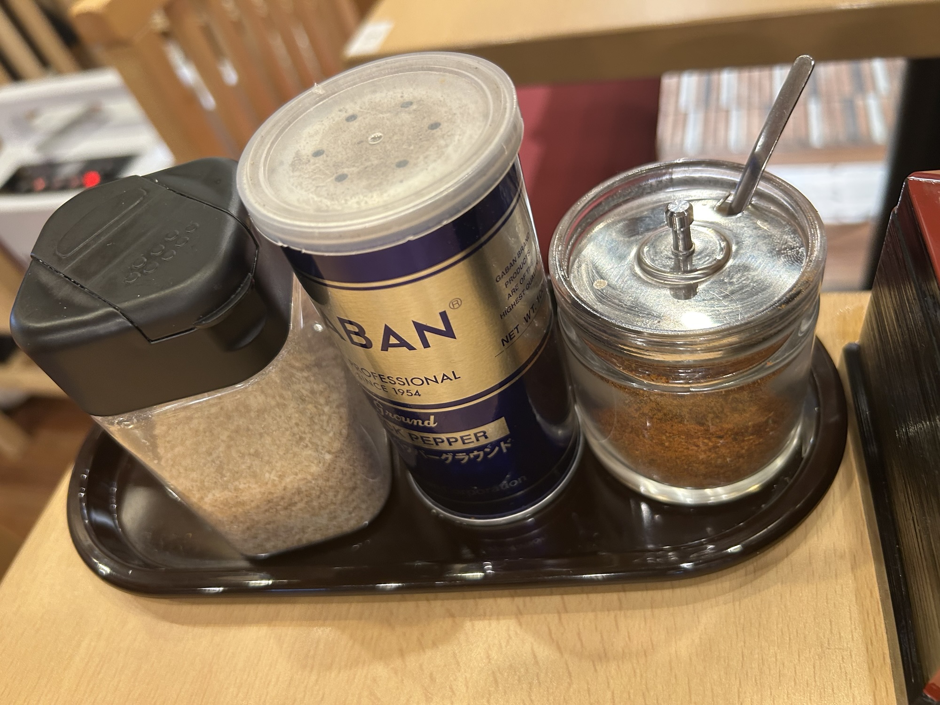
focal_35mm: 26
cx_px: 470
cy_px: 352
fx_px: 706
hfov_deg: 67.3
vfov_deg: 53.1
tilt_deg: -45.5
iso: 160
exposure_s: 1/50
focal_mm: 5.7
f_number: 1.5
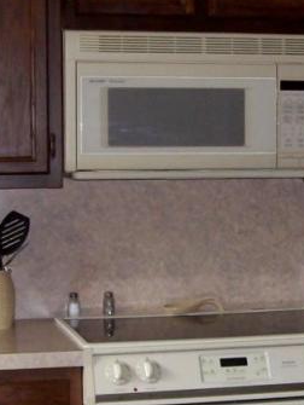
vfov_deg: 17.9
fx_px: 1286
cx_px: 206
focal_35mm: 110
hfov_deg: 13.5
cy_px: 221
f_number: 2.7
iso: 80
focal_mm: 6
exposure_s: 1/64
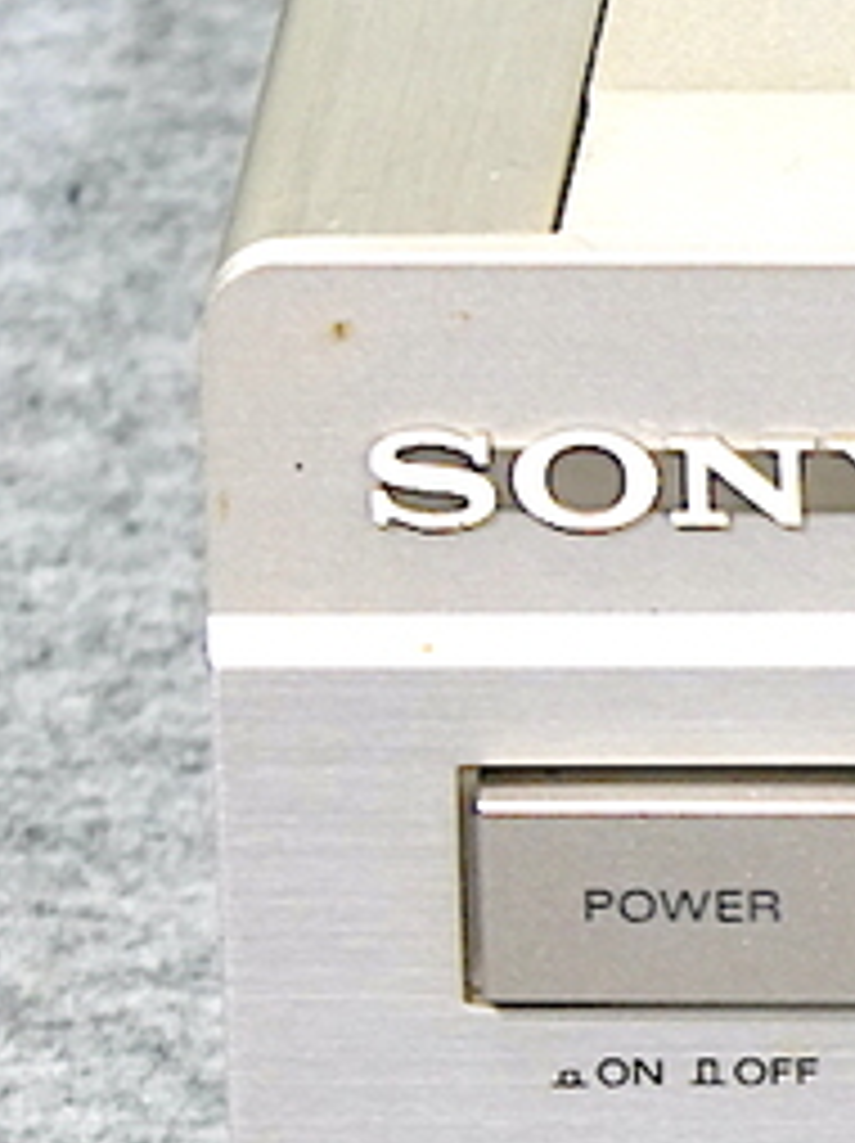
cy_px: 1148
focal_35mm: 757
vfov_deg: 2.6
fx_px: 24972
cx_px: 2106
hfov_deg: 2.0
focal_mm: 35.8
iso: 100
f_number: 5.6
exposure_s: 1/3.2
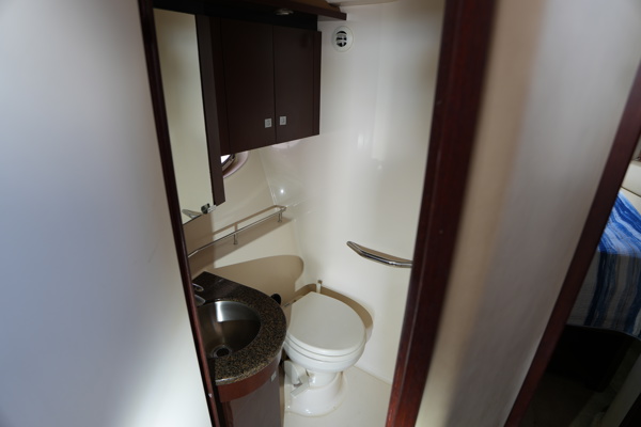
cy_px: 214
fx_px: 320
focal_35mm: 18
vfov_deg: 67.4
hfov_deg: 90.0
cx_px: 320
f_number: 2.2
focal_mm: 12
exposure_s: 1/40
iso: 100
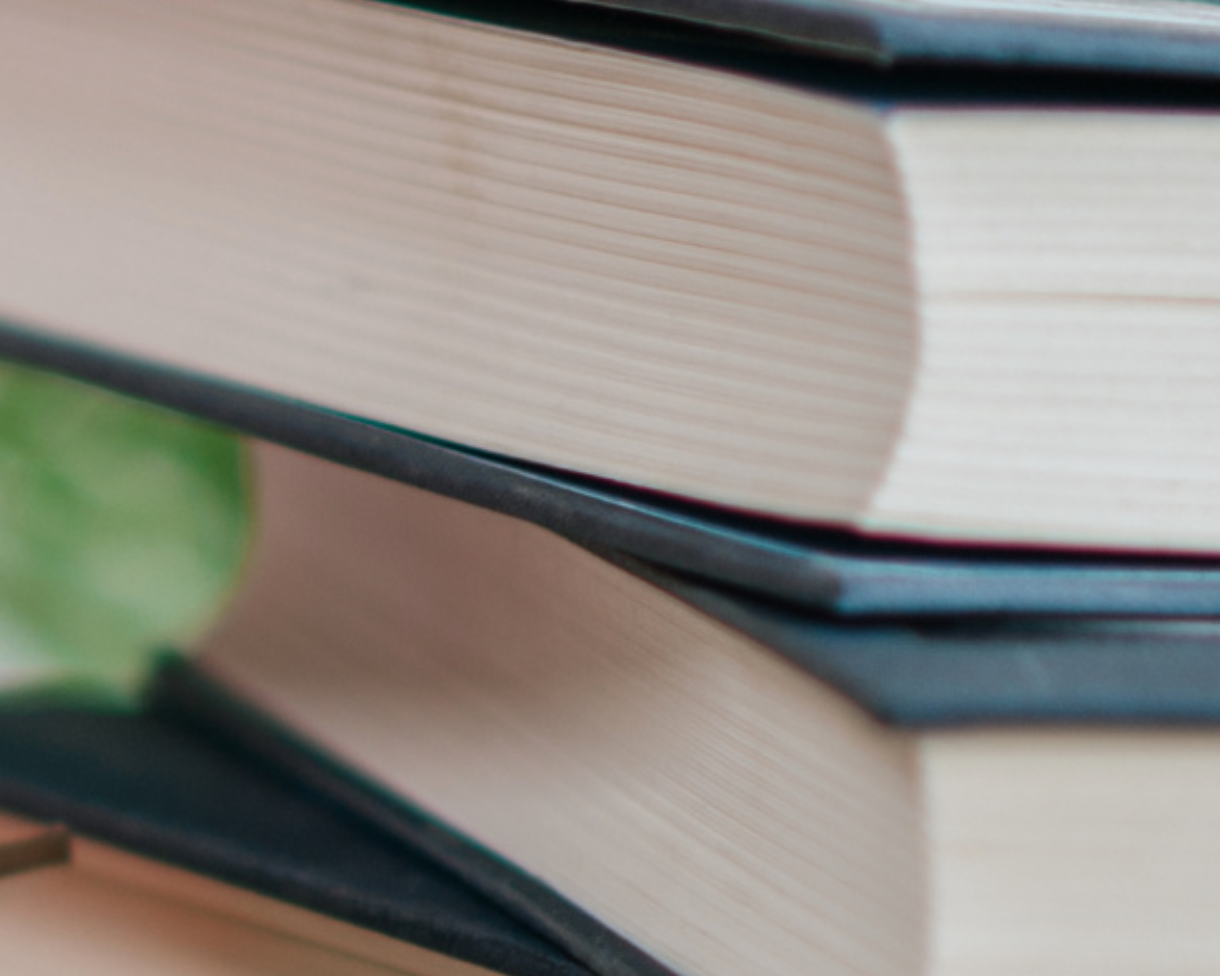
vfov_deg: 3.0
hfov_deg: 3.7
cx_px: -1605
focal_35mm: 522
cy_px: 530
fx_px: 18851
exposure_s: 1/200
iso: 200
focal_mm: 85
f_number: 1.8
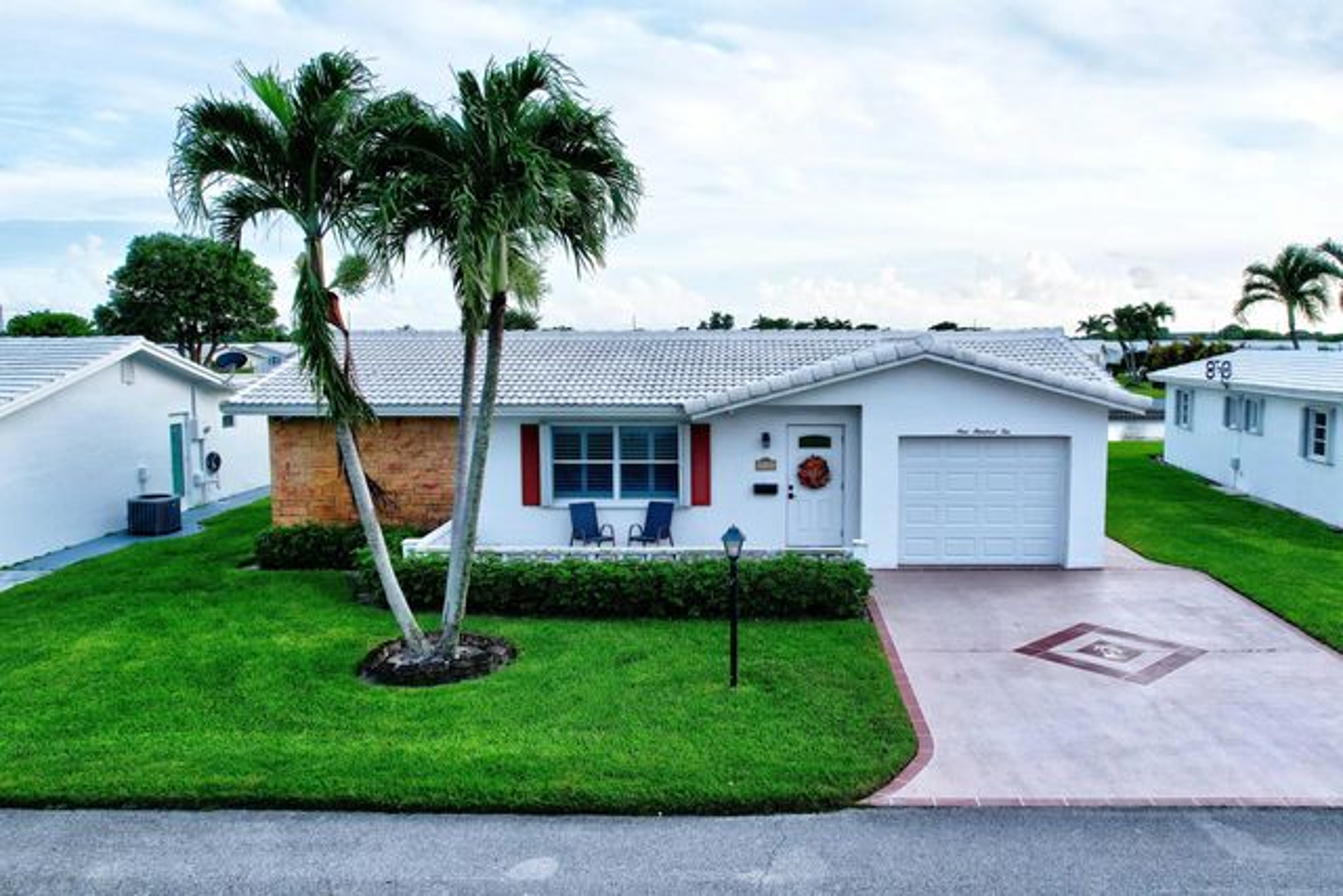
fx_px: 821
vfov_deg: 57.3
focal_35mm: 22
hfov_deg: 78.6
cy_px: 448
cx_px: 672
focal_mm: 8.4
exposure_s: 1/725
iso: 110
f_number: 2.8
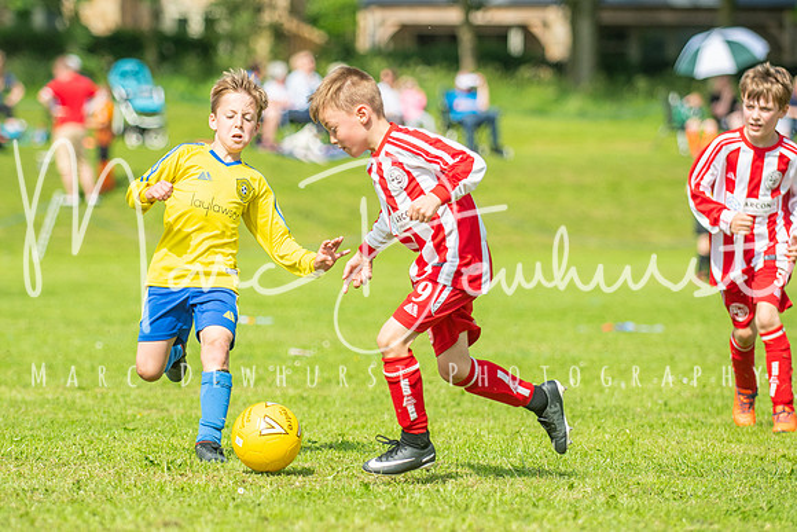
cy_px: 217
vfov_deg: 5.5
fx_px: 5504
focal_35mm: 249
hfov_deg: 8.3
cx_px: 325
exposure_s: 1/2500
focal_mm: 140
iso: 250
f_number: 3.2
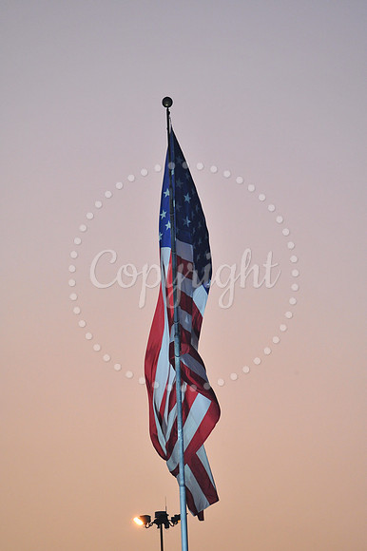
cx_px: 184
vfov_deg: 5.4
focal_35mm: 380
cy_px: 276
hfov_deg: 3.6
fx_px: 5817
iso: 5000
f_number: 6
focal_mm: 380
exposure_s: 1/160
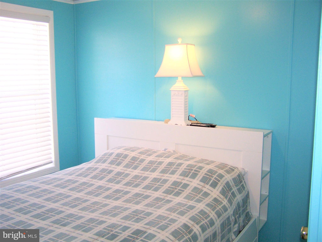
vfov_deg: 37.7
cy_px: 121
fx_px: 354
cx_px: 161
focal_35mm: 38
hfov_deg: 49.0
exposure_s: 1/125
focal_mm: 6.3
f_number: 2.8
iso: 140
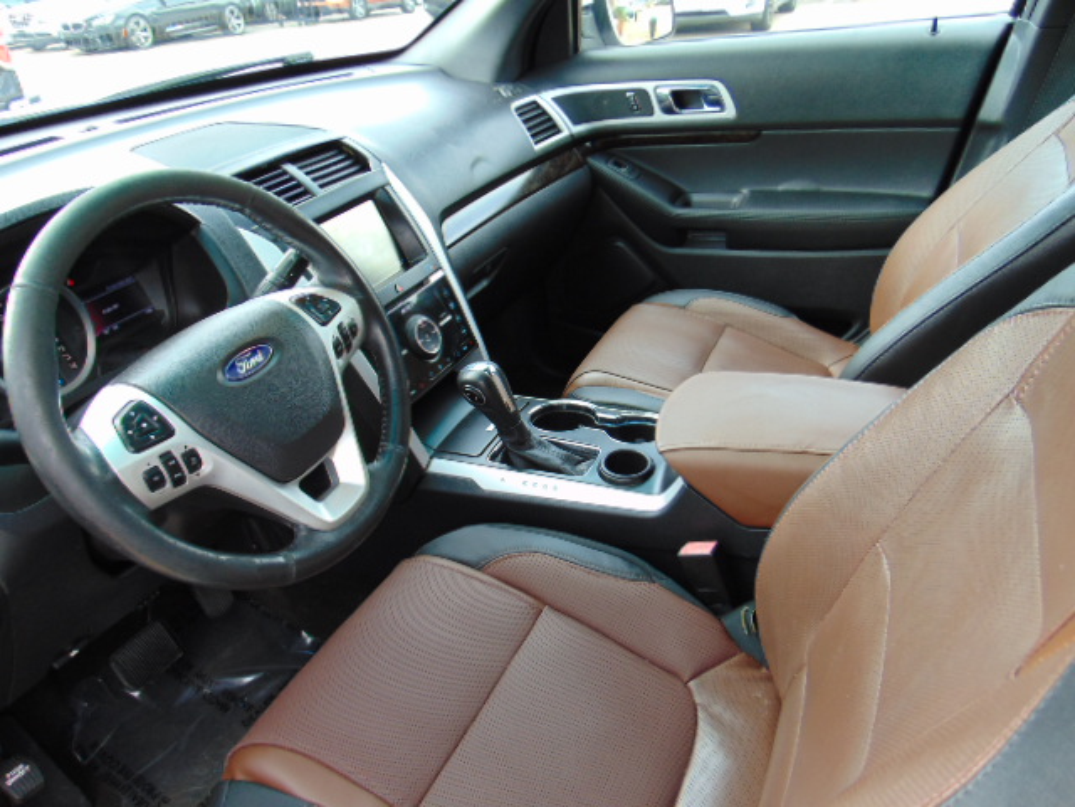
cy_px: 404
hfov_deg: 69.4
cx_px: 538
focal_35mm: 25
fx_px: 776
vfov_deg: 54.9
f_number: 3
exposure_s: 1/50
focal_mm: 4.5
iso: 80
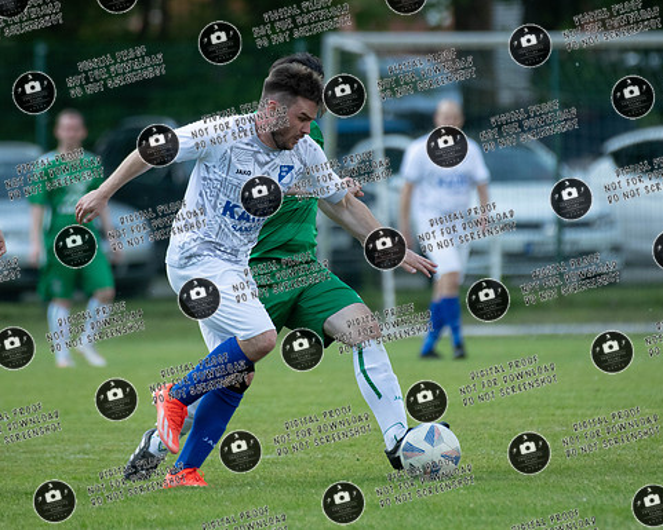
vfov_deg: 2.4
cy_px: 222
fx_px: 12757
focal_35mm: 650
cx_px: 317
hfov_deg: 3.0
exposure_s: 1/1600
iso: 1100
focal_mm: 450
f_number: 5.6
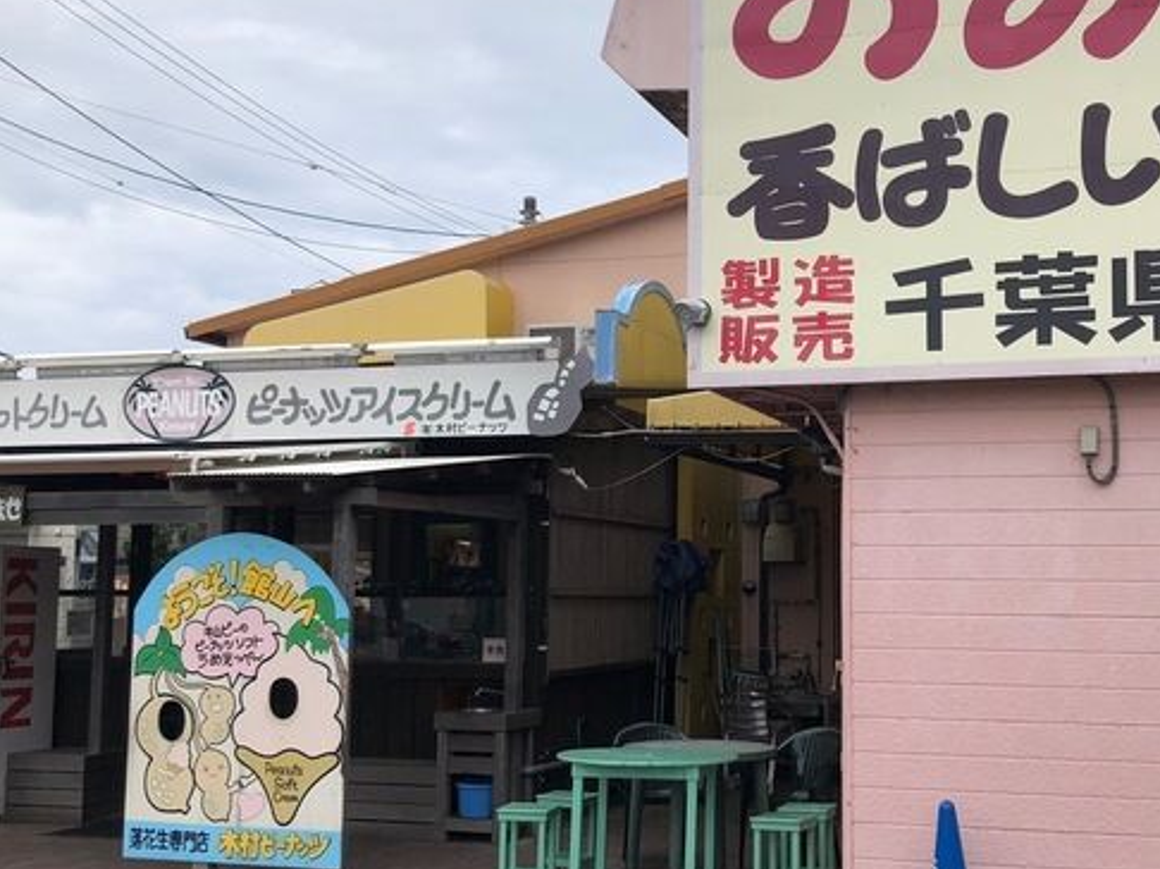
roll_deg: -0.5
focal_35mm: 47
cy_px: 431
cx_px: 777
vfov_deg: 30.9
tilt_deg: +6.9
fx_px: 1574
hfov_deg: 39.9
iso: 20
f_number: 1.8
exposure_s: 1/2315
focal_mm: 3.99
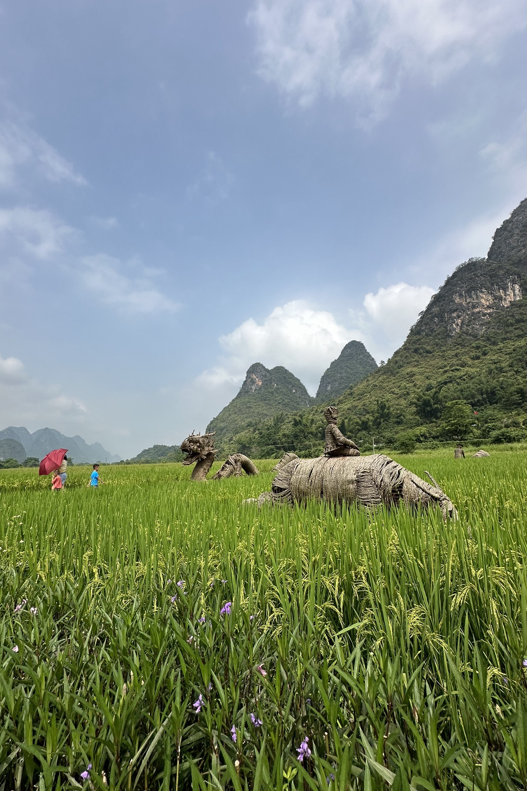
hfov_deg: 77.3
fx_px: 329
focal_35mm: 15
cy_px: 396
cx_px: 257
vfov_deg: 100.4
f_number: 2.2
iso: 40
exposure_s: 1/3040
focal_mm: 2.22
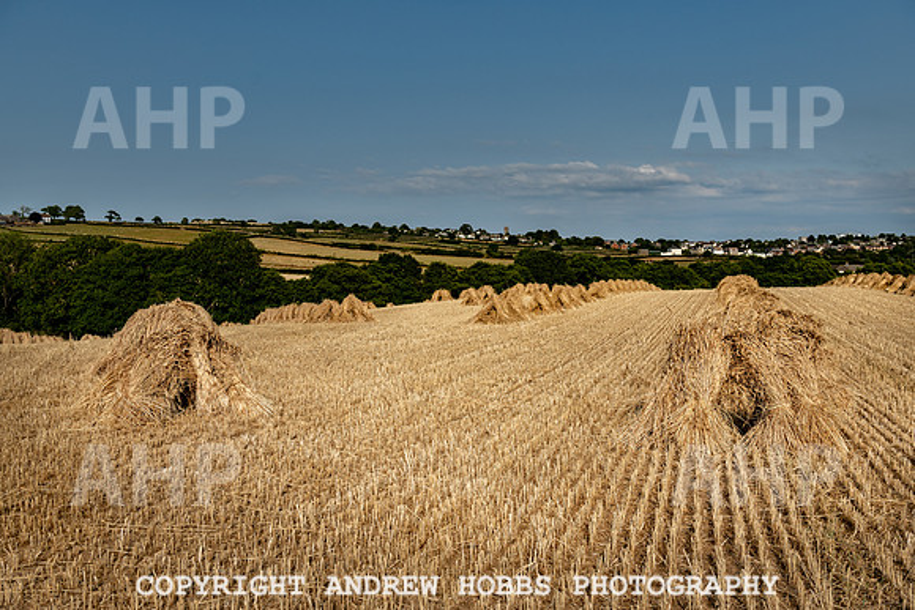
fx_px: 923
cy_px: 305
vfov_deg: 36.6
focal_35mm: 36
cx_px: 458
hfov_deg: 52.7
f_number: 5.6
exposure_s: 1/2000
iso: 64
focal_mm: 35
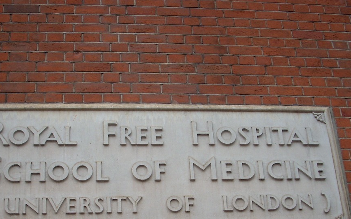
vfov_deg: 22.1
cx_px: 158
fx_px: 555
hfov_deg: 35.1
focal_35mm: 58
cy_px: 174
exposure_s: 1/354
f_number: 2.8
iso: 64
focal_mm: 6.2
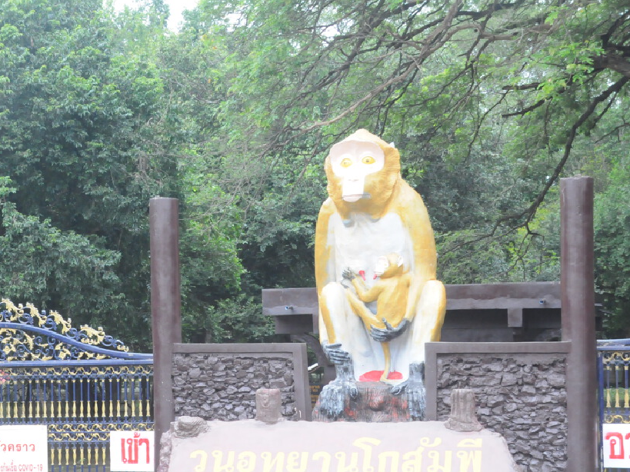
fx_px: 691
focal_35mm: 38
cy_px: 297
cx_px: 205
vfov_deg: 37.5
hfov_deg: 48.1
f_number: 9
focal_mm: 18
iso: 2500
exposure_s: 1/320
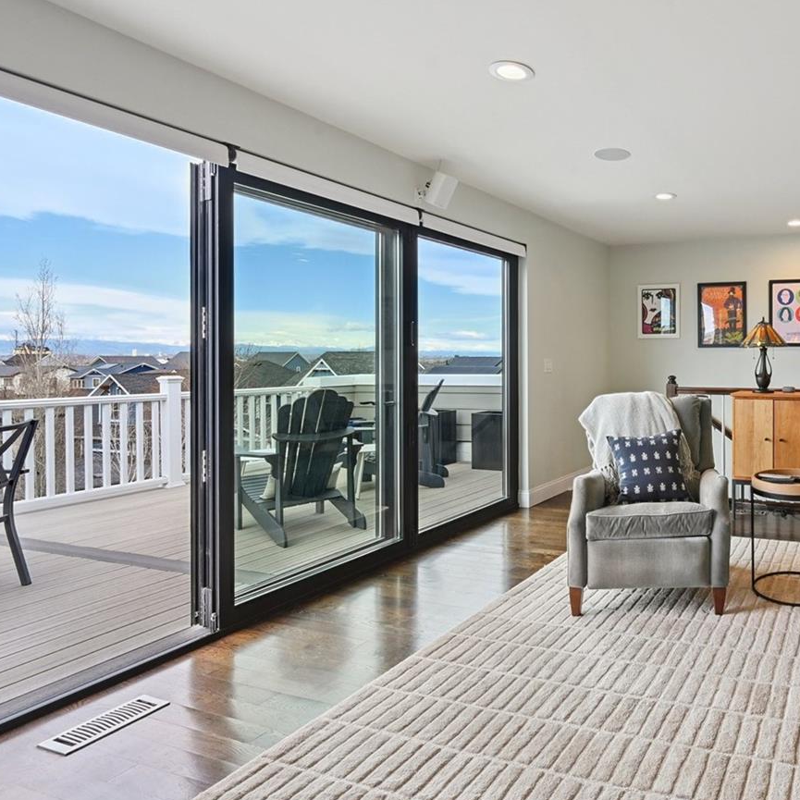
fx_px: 575
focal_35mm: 22
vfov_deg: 69.6
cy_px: 374
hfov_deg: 61.3
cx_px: 684
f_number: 10
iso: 400
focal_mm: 14
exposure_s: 1/80
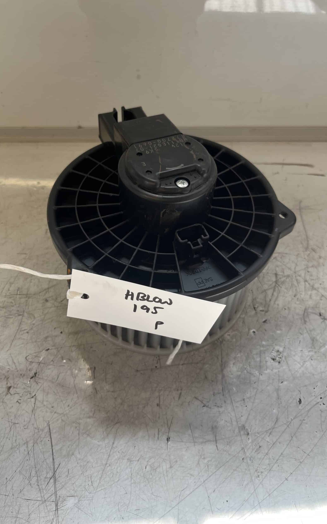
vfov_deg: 66.5
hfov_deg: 44.5
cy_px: 258
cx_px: 165
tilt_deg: -52.1
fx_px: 399
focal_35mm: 28
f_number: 1.6
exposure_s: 1/122
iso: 40
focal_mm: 5.1
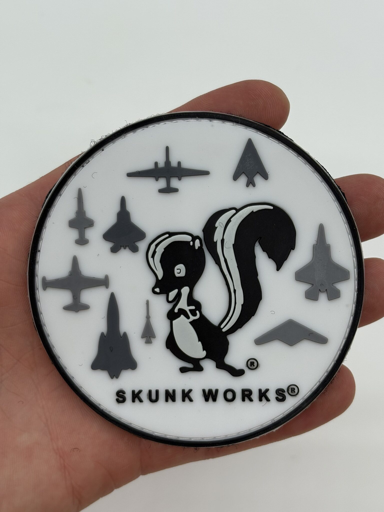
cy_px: 256
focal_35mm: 52
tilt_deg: -71.5
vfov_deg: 36.8
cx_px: 192
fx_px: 769
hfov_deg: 28.0
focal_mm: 5.96
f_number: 1.6
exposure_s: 1/323
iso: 40
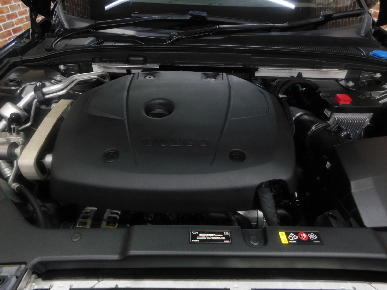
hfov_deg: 73.9
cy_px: 145
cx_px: 194
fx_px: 257
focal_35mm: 23
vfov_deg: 58.9
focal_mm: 4
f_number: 3
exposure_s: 1/30
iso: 280
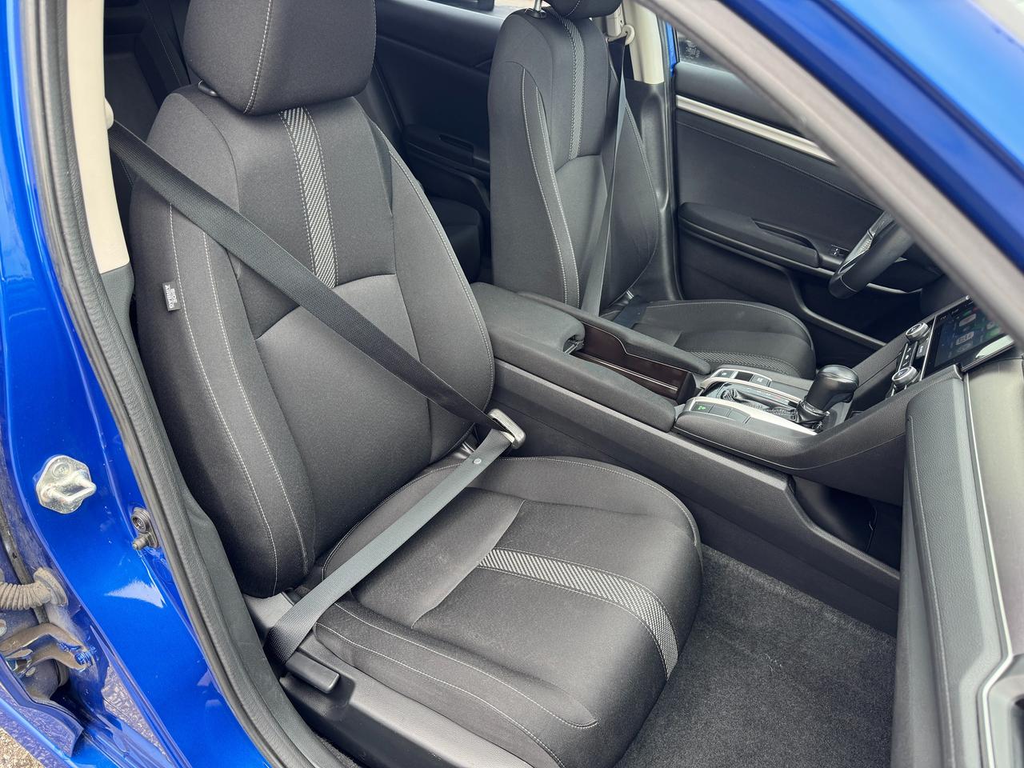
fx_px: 710
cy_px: 384
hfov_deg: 71.6
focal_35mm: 24
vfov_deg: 56.8
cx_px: 512
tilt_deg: -33.2
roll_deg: -4.6
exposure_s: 1/129
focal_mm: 6.76
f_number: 1.78
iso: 100
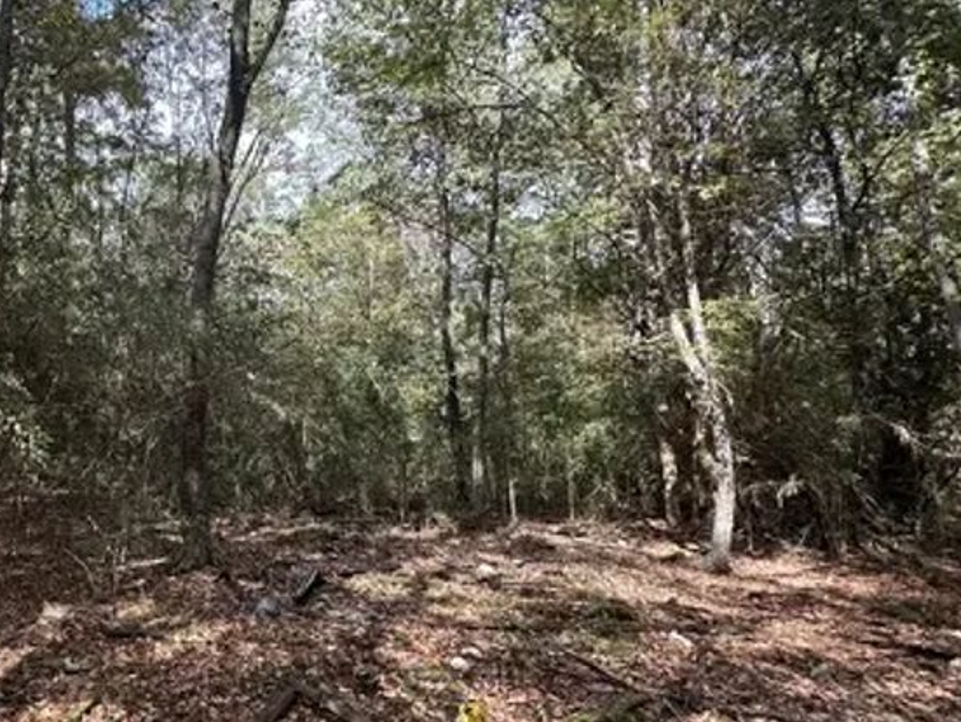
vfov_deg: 53.1
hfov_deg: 59.8
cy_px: 361
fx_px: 722
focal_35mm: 26
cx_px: 143
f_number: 2.2
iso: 40
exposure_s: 1/185
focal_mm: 2.22
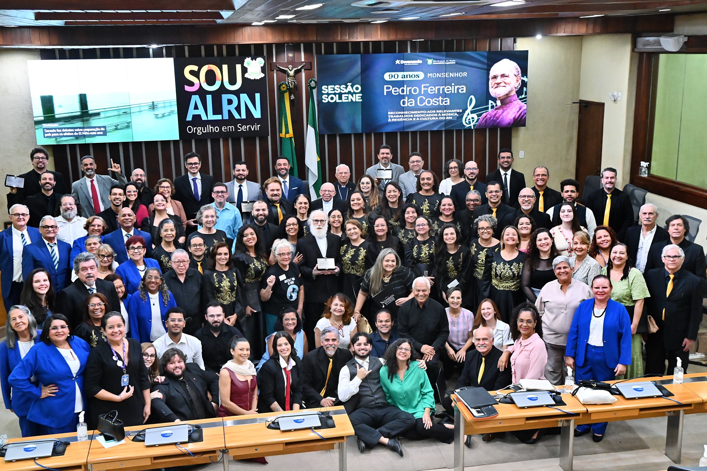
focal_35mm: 40
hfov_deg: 48.5
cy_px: 236
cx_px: 354
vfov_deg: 33.4
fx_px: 785
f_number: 5.6
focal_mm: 40
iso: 5000
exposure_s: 1/200
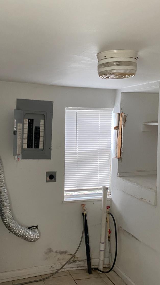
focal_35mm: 38
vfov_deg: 52.8
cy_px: 143
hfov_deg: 31.0
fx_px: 287
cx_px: 57
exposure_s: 1/60
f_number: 1.8
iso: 320
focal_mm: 4.25
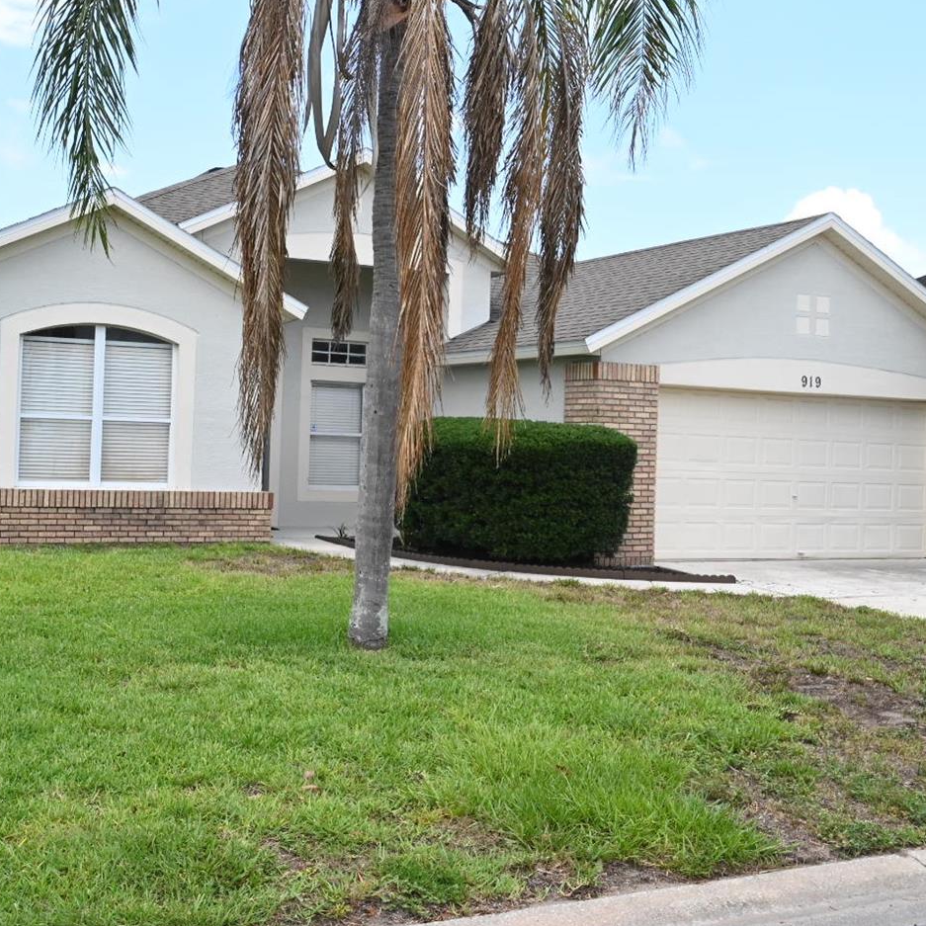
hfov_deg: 37.0
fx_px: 1384
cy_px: 412
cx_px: 460
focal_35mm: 46
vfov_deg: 37.0
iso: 2500
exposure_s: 1/1250
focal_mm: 31.5
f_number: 10
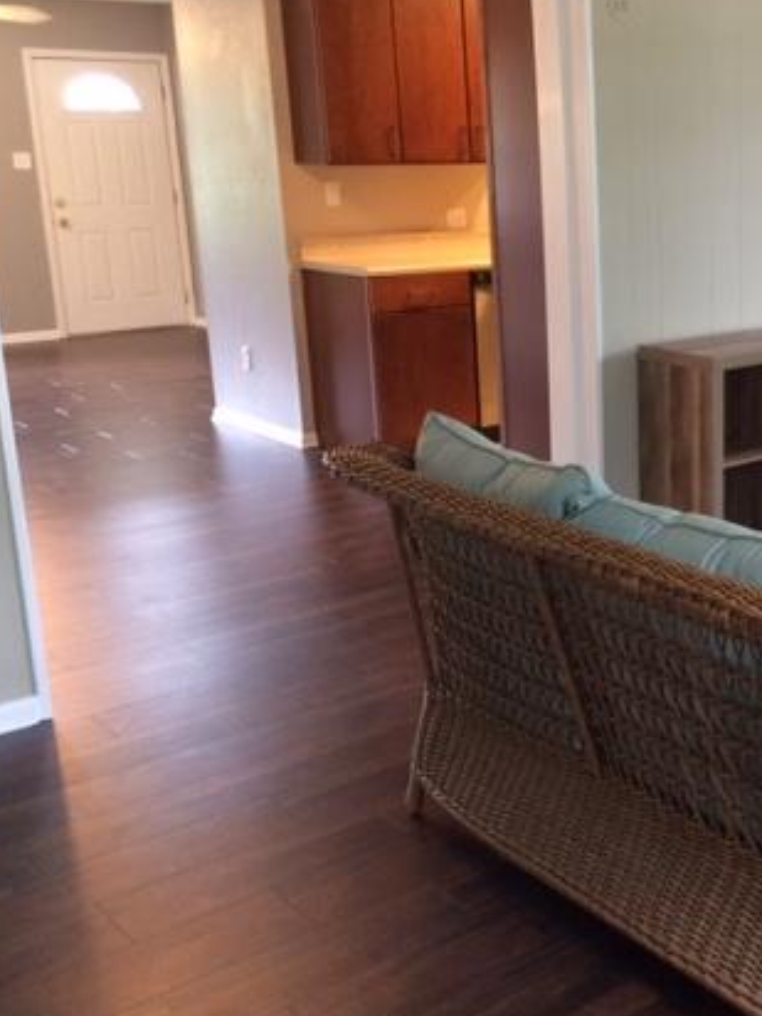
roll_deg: +1.5
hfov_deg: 30.0
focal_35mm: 45
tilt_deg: -13.1
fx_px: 1321
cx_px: 762
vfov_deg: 42.1
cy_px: 481
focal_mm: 4.15
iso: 250
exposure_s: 1/24
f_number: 2.2
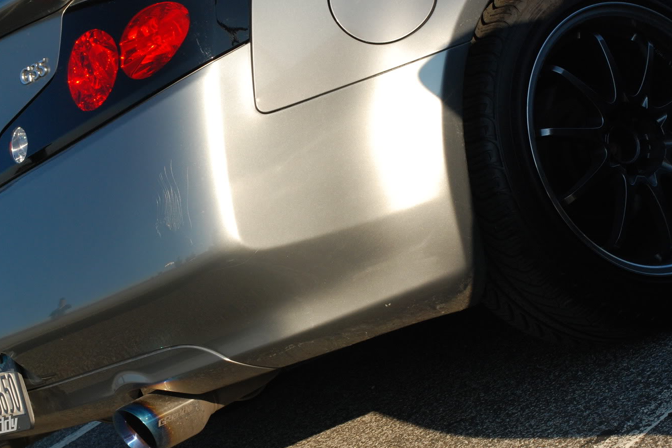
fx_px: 1960
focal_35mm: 105
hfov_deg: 19.4
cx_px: 229
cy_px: 193
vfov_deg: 13.0
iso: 320
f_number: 10
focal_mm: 50
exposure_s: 1/400
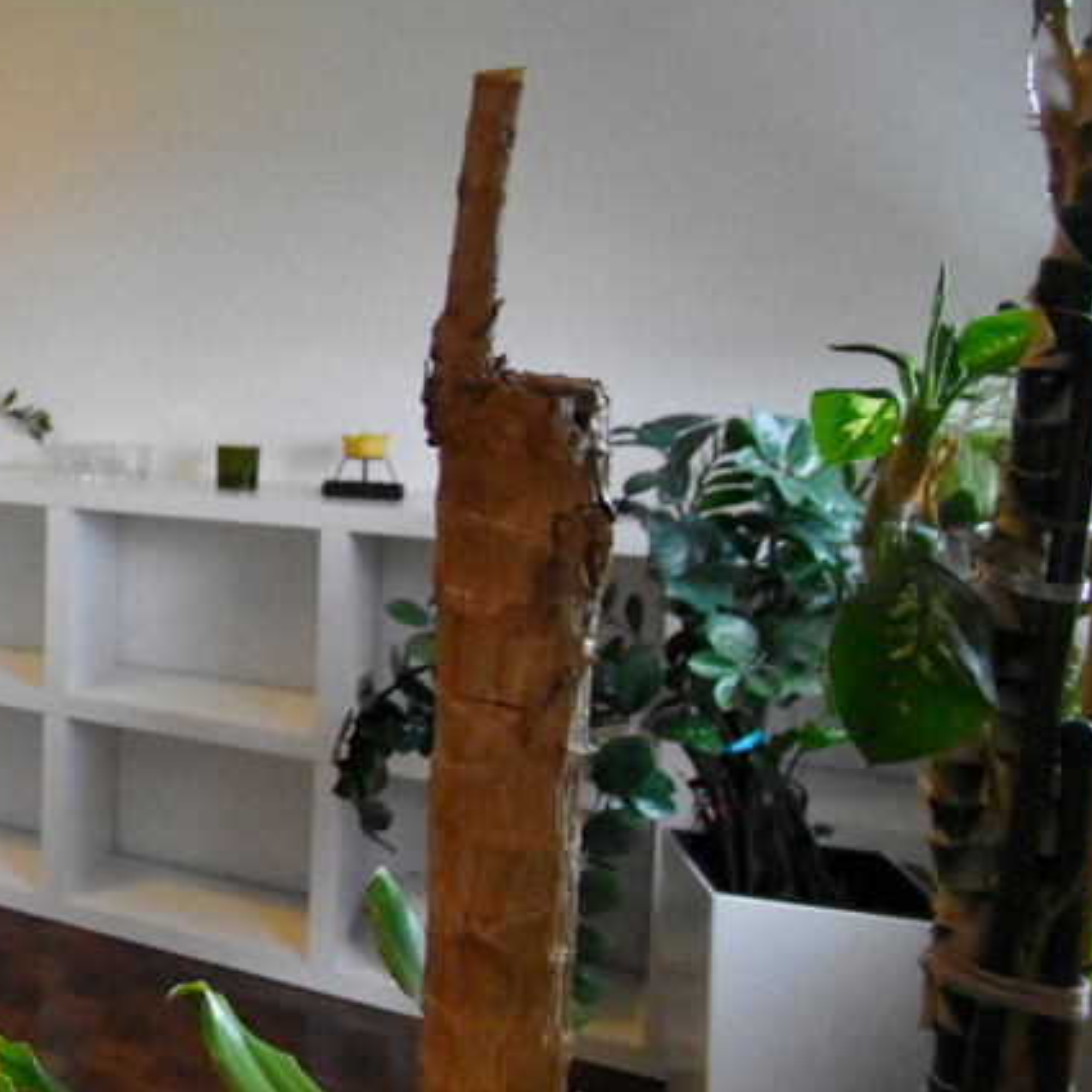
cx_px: -378
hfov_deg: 32.5
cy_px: 398
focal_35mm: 36
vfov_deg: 45.6
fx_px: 1285
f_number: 4.5
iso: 3600
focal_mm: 10
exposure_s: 1/125
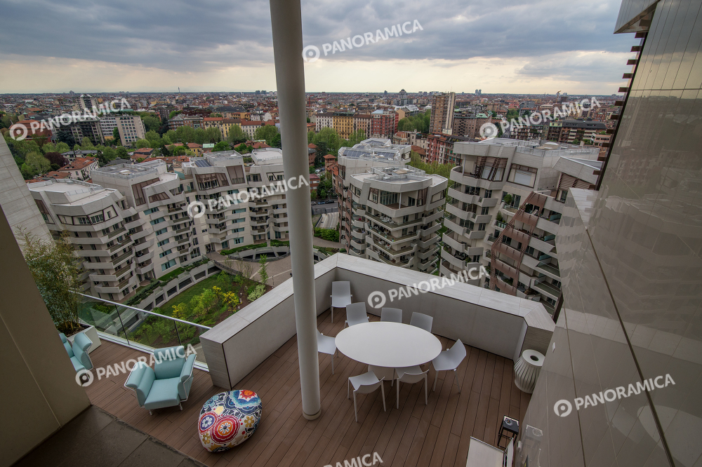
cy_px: 234
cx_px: 351
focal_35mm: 16
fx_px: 312
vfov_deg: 73.7
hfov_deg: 96.8
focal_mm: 16
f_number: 8
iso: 400
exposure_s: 1/400
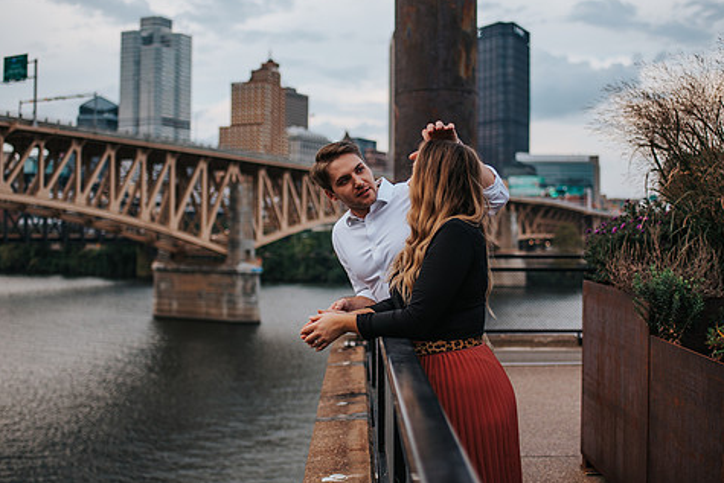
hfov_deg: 43.6
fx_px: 905
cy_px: 225
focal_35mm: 45
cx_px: 380
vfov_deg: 29.9
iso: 100
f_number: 1.8
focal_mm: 35
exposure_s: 1/800
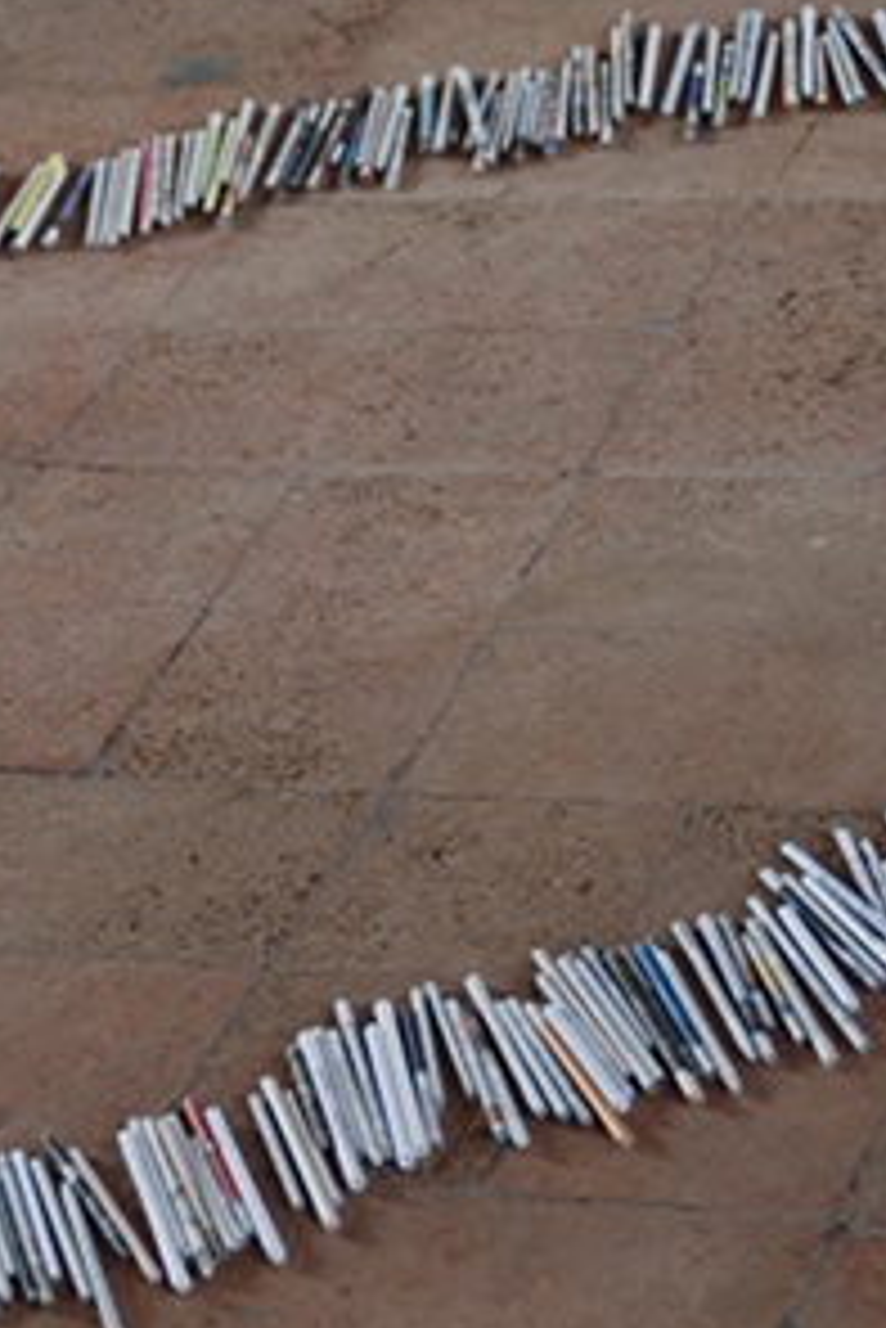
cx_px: 27
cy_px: 723
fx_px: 6010
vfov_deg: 12.6
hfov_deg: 8.4
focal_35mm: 163
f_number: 4.2
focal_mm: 50
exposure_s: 1/5
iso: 100
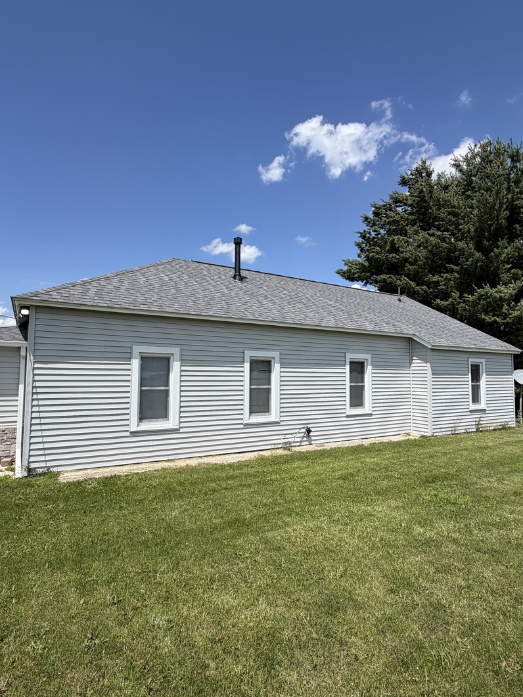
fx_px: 383
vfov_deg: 84.7
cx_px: 244
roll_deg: +0.2
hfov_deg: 68.6
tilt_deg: +5.1
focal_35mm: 19
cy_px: 349
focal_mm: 2.22
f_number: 2.2
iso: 20
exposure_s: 1/942
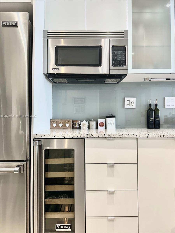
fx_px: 162
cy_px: 116
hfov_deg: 56.8
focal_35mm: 24
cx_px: 88
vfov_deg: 71.6
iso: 125
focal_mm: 6.86
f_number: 1.78
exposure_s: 1/120
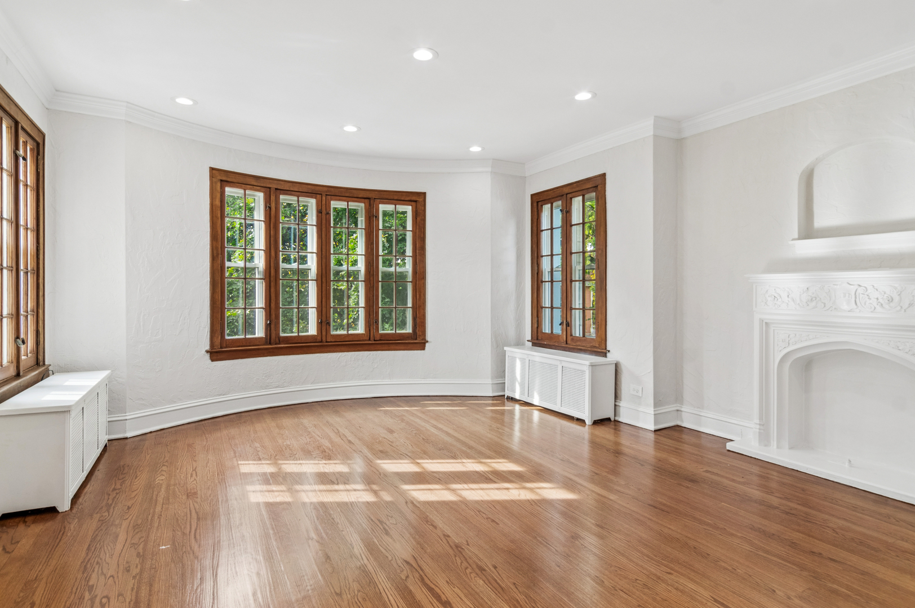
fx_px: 457
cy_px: 304
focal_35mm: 18
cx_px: 458
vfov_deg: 67.3
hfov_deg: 90.0
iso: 400
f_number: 8
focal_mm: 12
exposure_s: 1/25
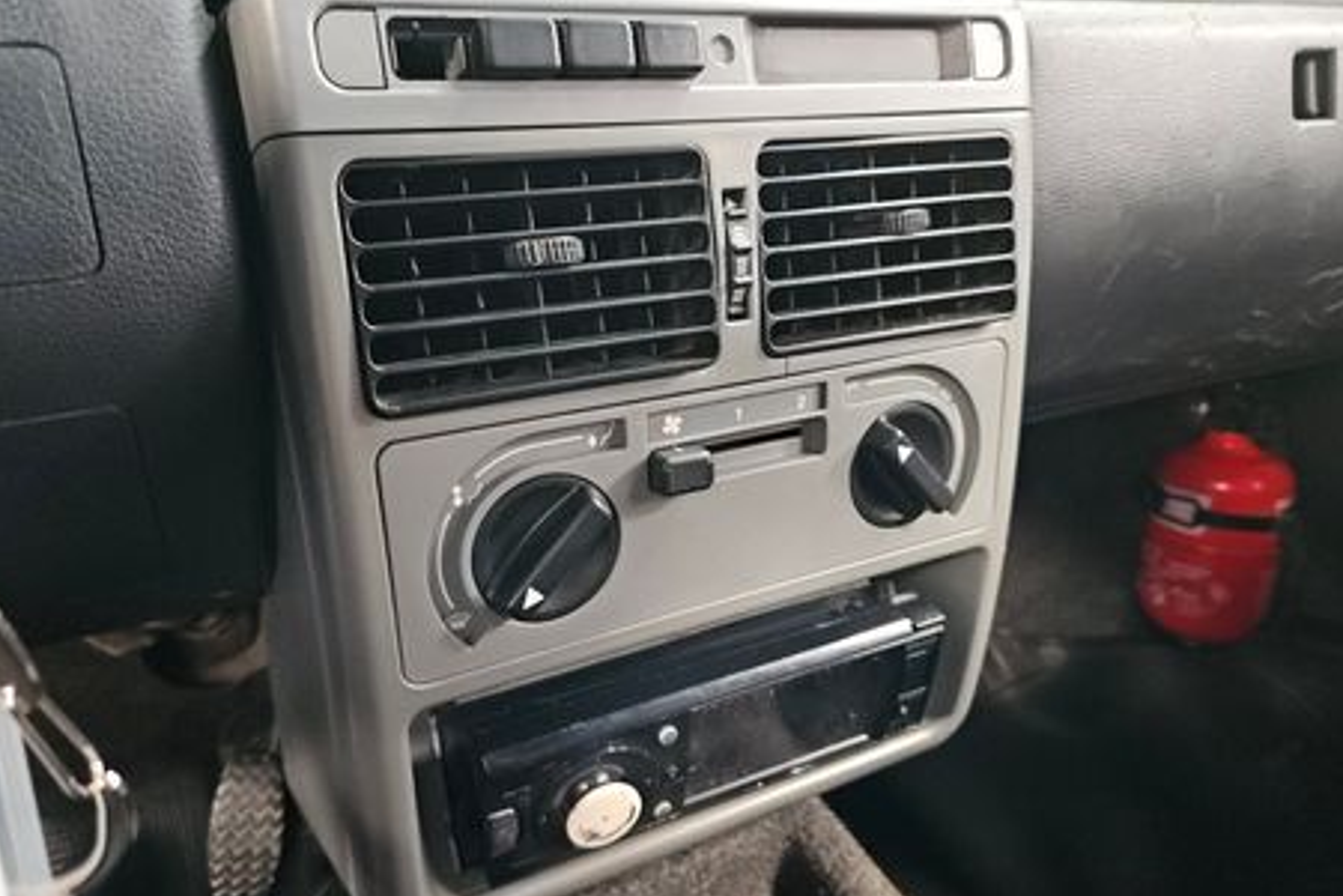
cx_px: 672
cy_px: 430
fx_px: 933
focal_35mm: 25
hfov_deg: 71.5
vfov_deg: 51.3
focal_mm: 5.4
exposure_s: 1/24
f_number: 1.8
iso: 500
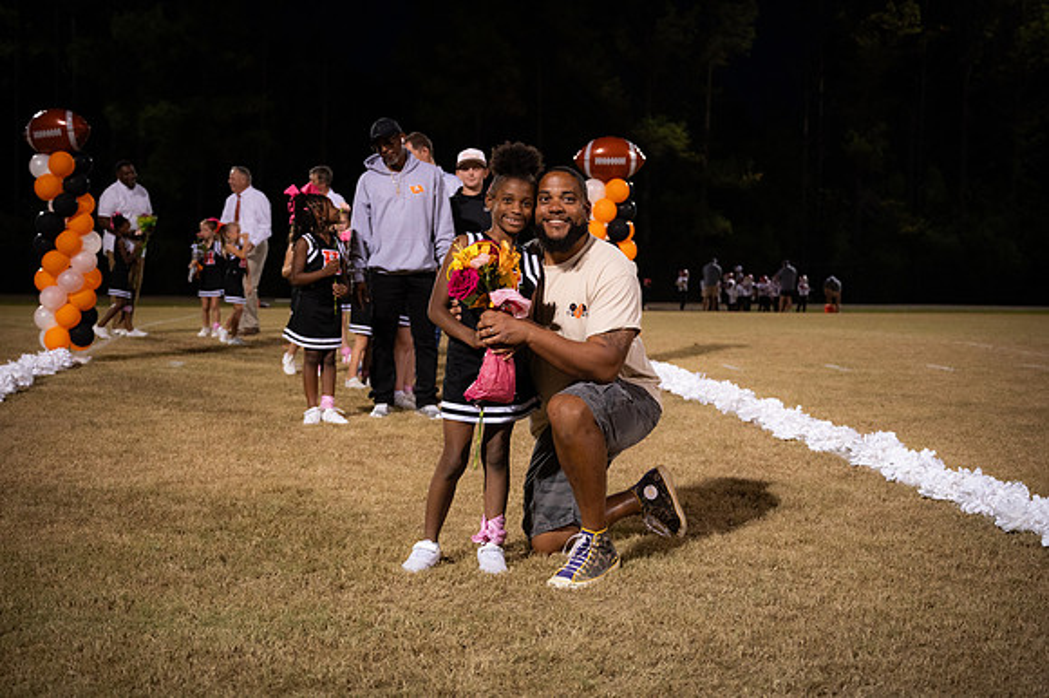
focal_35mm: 47
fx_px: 1369
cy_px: 349
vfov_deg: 28.6
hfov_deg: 41.9
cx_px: 524
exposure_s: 1/250
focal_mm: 47
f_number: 4
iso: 3200
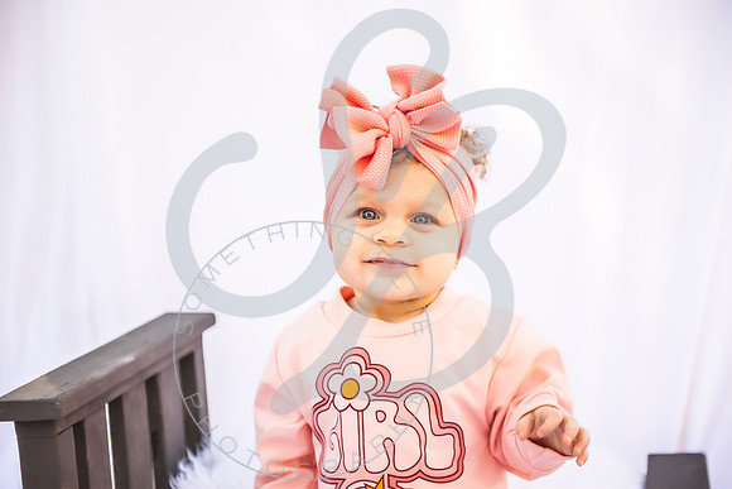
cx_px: 366
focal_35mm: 73
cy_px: 253
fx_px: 1475
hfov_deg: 27.9
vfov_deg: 18.8
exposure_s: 1/400
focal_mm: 70
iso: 200
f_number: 2.8
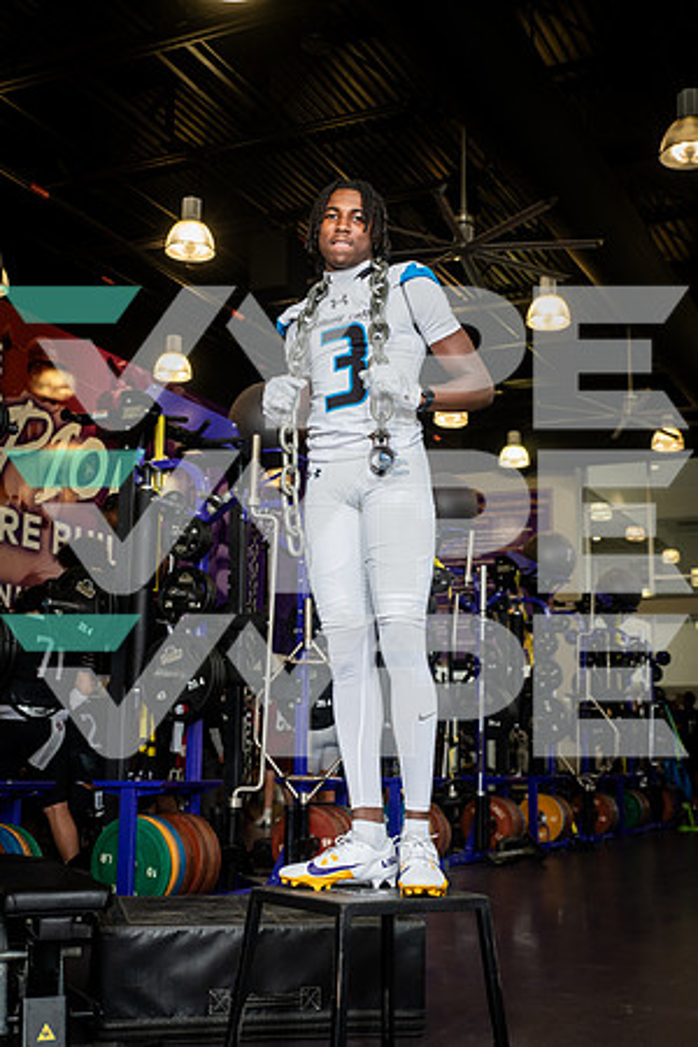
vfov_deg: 44.5
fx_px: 1280
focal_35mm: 44
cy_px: 524
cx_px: 349
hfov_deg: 30.5
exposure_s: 1/250
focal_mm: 44
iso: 500
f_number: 5.6
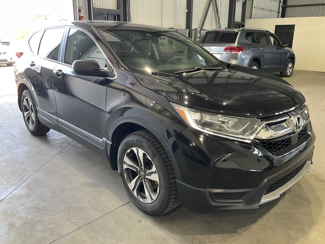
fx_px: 272
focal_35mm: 29
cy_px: 122
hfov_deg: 61.7
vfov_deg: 48.2
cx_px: 162
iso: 64
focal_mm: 3
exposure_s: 1/60
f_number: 1.8
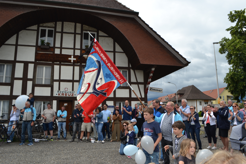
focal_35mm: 27
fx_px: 184
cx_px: 123
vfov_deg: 47.9
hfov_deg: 67.4
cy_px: 82
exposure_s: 1/200
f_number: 7.1
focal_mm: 18
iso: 100
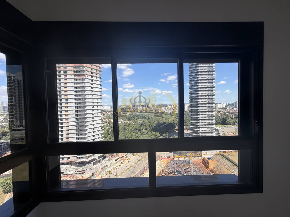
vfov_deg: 85.7
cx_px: 145
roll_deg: +1.1
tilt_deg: -2.5
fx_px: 117
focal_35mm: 14
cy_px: 108
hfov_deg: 102.1
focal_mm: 2.22
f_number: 2.2
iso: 32
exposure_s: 1/770
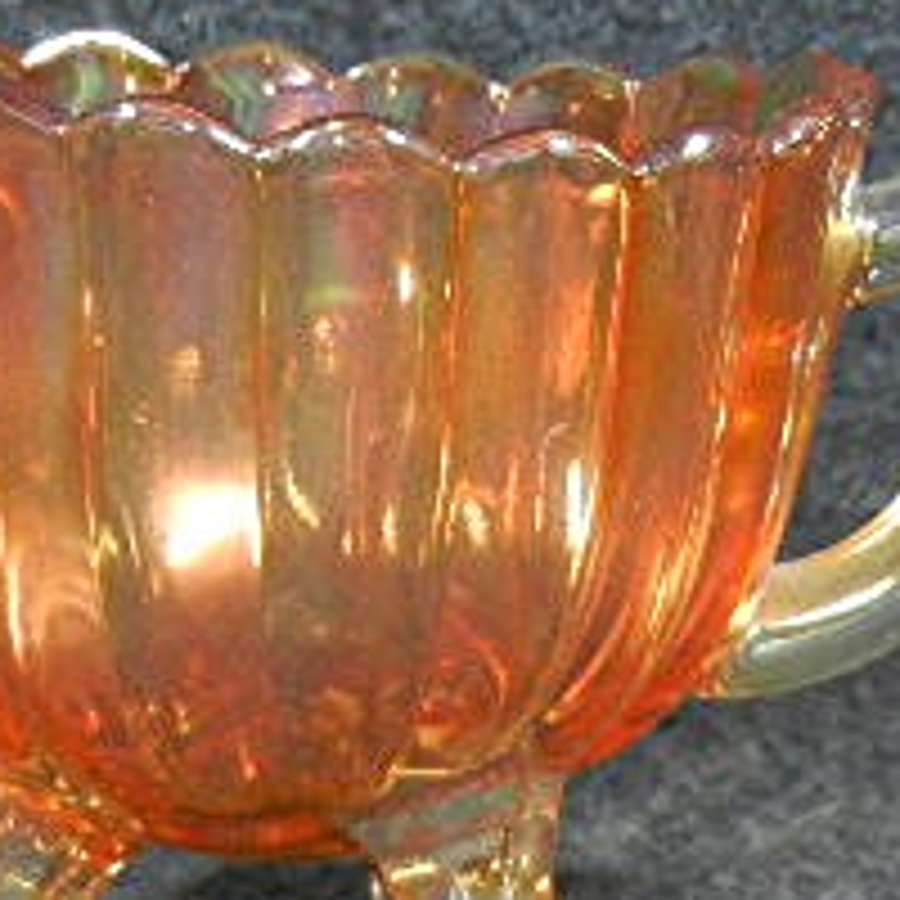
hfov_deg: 8.0
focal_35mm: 218
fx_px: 6412
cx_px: 369
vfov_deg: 8.0
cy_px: 567
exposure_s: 1/30
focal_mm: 13.9
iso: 734
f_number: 4.3
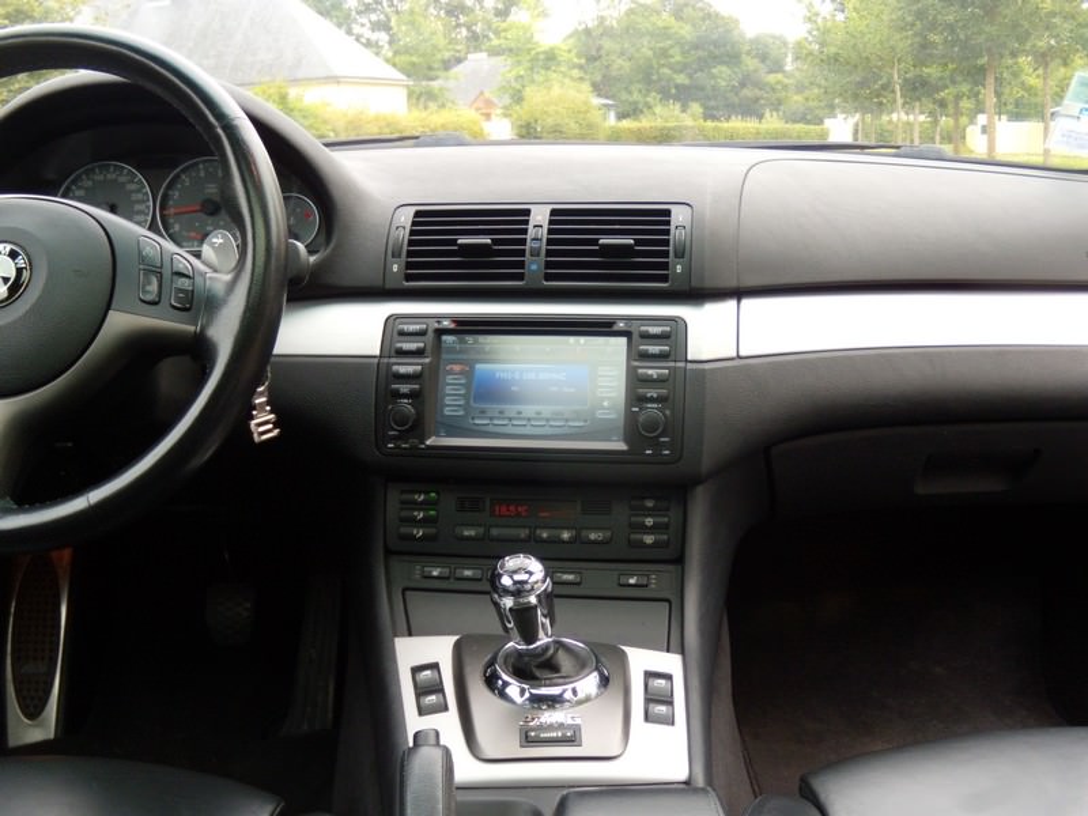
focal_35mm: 36
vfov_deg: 39.7
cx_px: 544
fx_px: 1131
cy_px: 408
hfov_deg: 51.4
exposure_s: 1/60
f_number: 3.6
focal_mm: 6.4
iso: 160
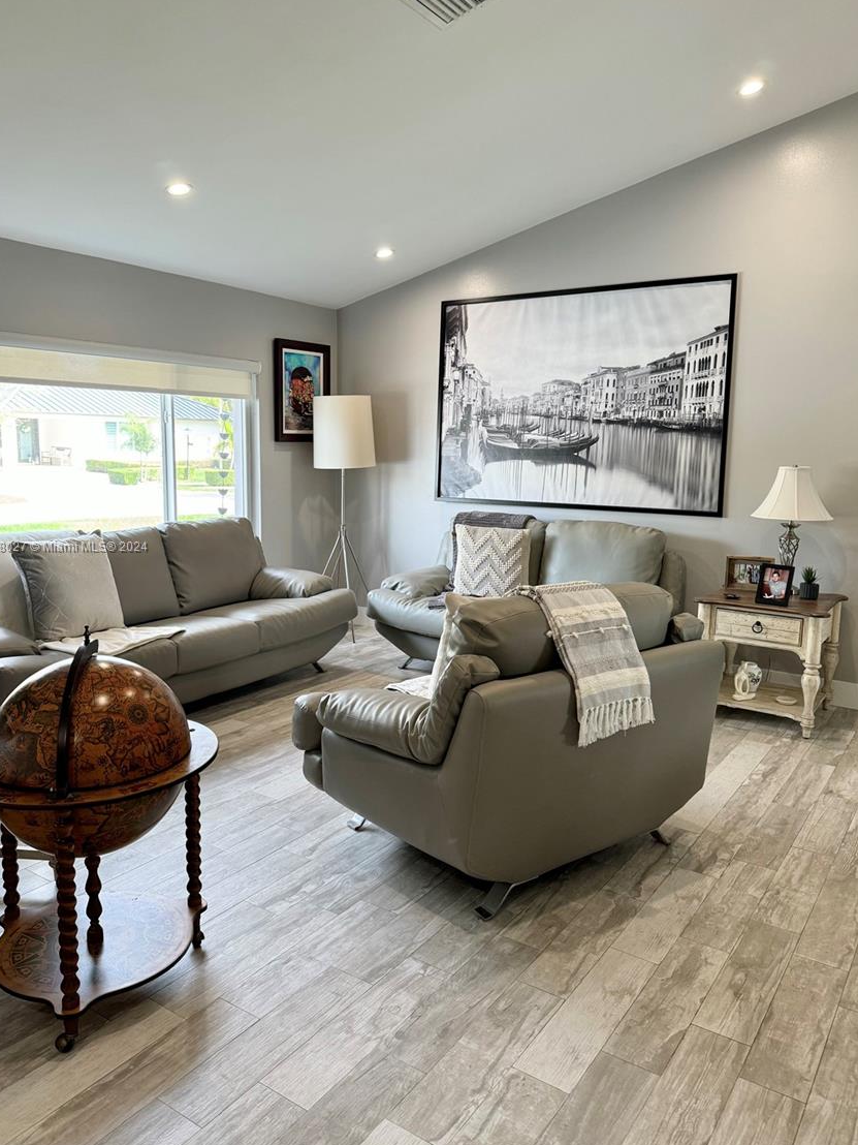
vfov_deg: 67.3
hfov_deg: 53.1
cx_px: 423
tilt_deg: -7.4
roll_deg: -0.6
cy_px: 548
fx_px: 859
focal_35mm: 26
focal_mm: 6.86
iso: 200
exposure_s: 1/120
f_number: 1.78
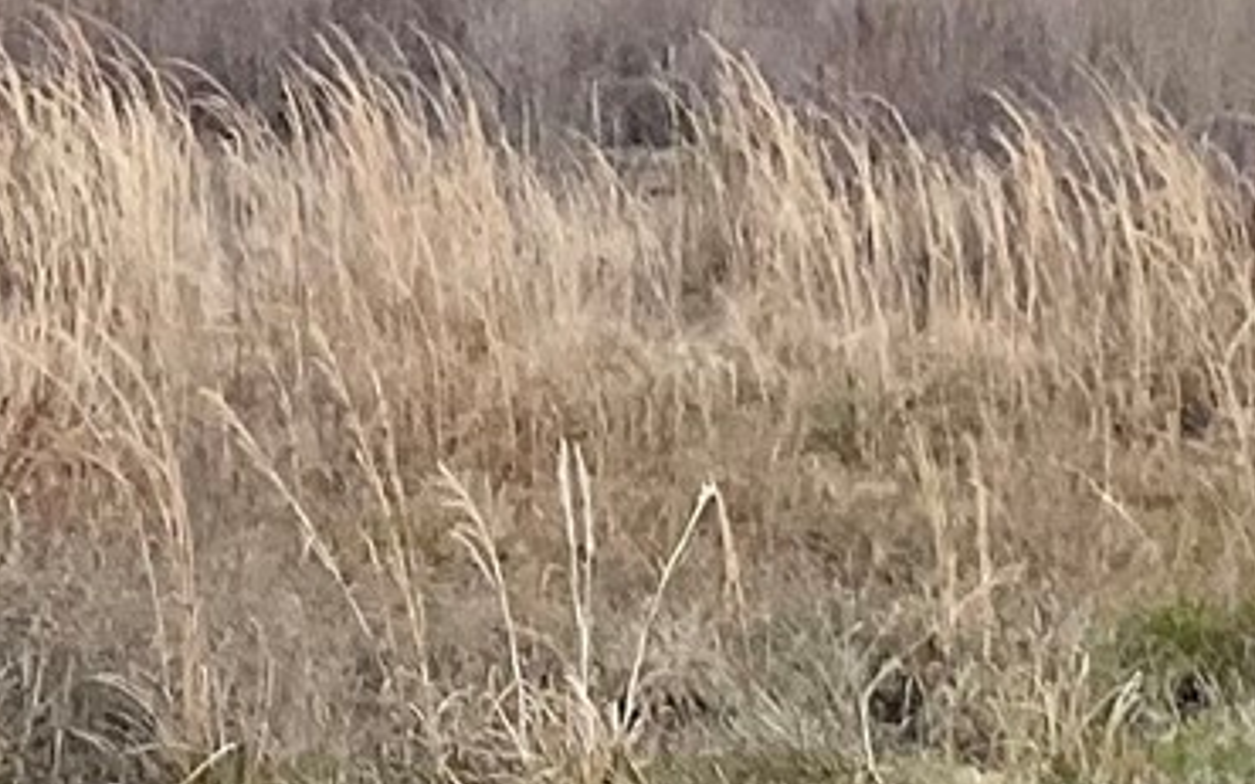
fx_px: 5813
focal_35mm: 170
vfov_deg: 7.6
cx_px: -729
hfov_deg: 11.7
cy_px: -170
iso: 40
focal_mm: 3
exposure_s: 1/60
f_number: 1.8
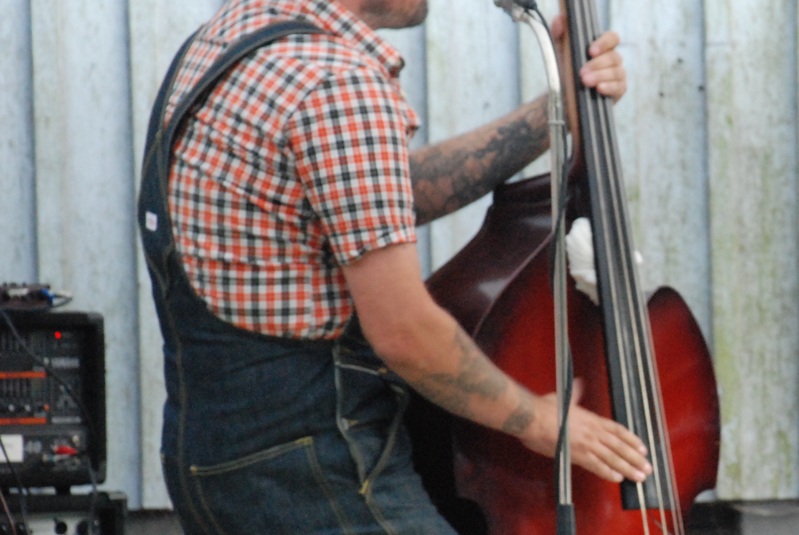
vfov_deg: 4.8
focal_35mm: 285
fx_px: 6333
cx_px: 761
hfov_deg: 7.2
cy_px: 324
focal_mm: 95
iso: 1600
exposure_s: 1/50
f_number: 5.6
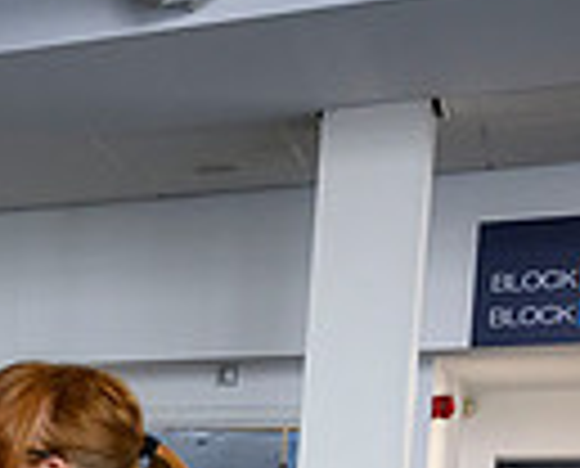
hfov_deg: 14.5
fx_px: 1739
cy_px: 691
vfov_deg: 14.4
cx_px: -697
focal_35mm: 101
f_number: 4
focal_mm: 24
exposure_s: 1/320
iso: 2500
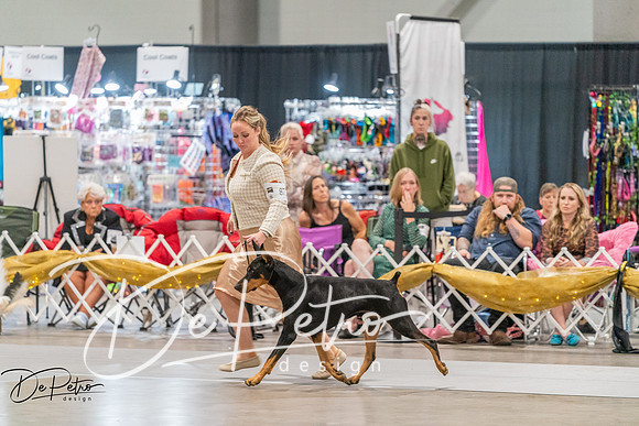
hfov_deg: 10.3
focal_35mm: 200
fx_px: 3551
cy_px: 213
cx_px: 320
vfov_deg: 6.9
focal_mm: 200
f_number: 2.8
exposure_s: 1/250
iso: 6400
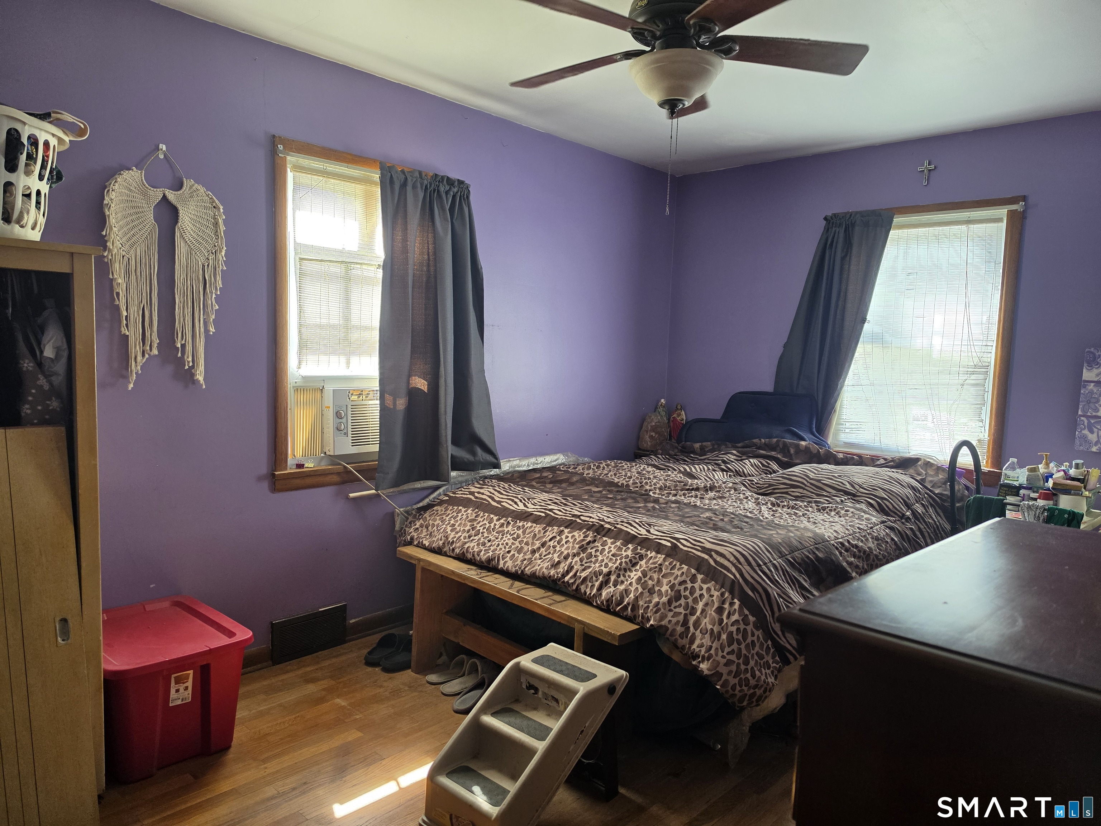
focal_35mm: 23
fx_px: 732
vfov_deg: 58.9
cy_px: 413
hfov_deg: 73.9
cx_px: 550
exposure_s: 1/120
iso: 125
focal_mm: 6.5
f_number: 1.4
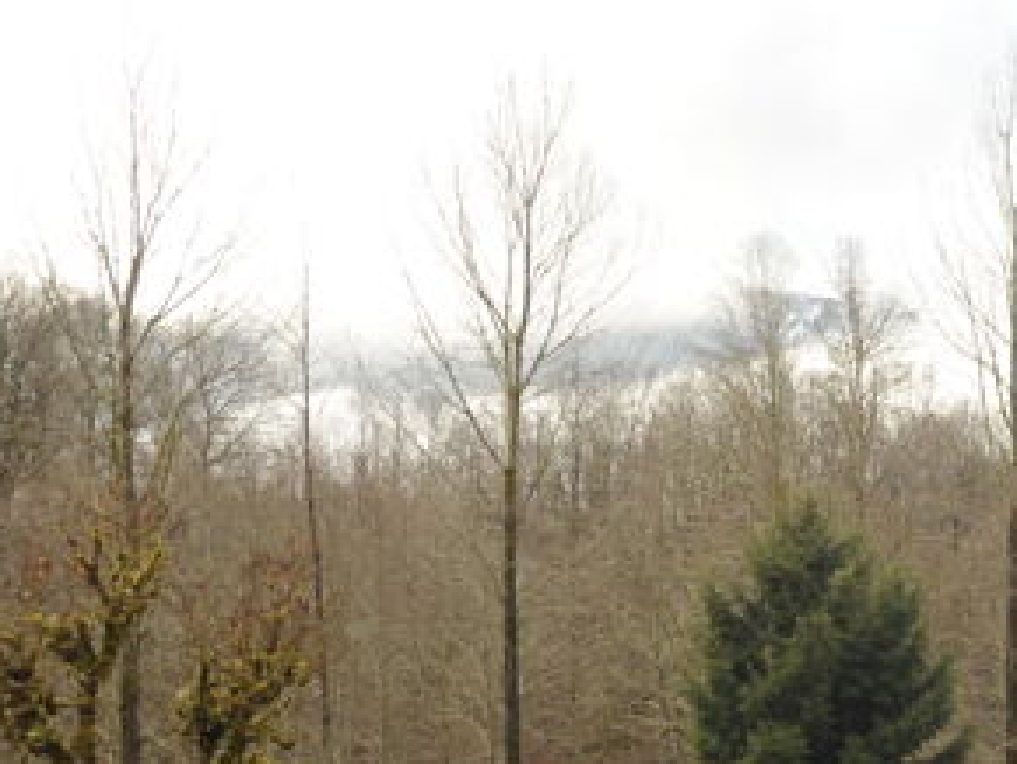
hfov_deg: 18.1
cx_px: 996
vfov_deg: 13.9
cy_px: 592
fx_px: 3117
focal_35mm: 106
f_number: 6.3
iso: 250
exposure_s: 1/160
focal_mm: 40
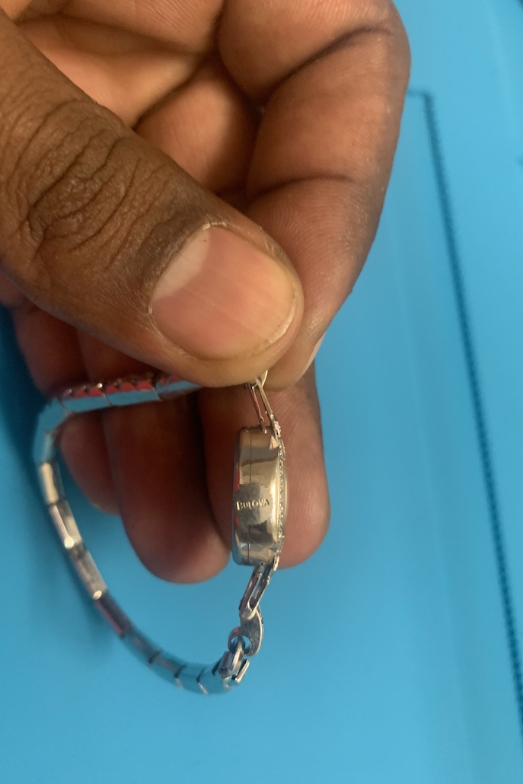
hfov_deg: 46.4
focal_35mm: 28
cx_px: 251
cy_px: 389
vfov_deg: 65.5
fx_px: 610
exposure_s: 1/33
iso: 250
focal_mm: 4.25
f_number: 1.8
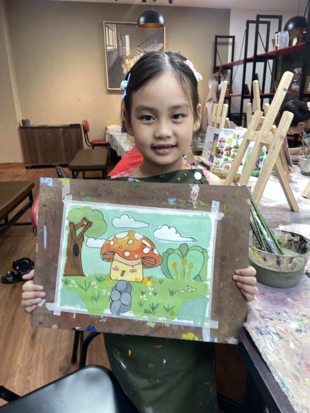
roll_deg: +1.4
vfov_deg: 67.3
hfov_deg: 53.1
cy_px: 206
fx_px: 310
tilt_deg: -18.6
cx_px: 155
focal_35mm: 26
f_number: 1.8
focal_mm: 4.25
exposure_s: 1/100
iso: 80
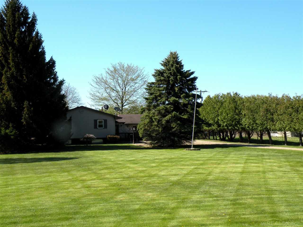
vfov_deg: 26.1
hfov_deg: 34.3
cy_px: 114
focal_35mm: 56
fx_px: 490
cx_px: 152
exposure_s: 1/210
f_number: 6.3
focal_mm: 9.8
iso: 64
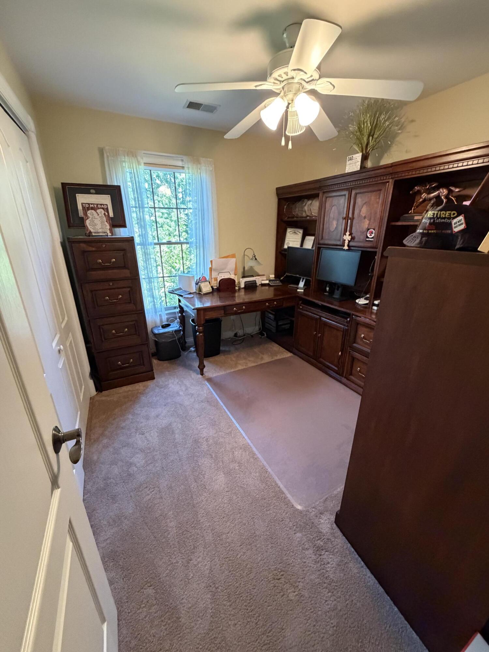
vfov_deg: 102.1
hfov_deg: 85.7
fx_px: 264
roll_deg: +0.4
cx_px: 244
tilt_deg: -20.0
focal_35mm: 14
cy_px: 326
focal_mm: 2.22
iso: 800
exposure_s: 1/60
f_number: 2.2
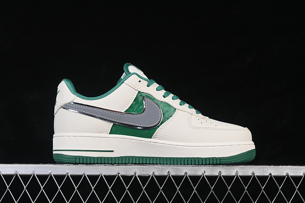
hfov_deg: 27.0
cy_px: 102
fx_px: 635
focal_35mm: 75
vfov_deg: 18.2
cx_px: 152
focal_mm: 50
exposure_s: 1/80
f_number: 8
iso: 160
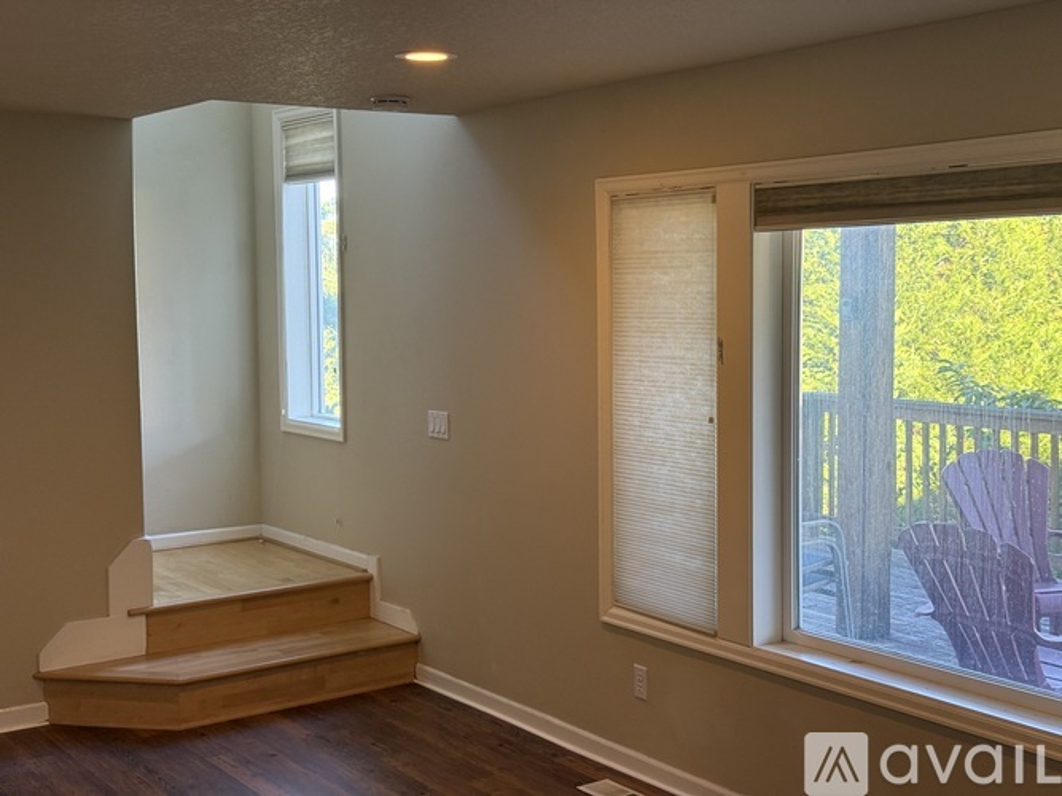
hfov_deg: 39.7
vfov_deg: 30.3
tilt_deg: -3.8
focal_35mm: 48
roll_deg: +0.7
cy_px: 398
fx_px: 1472
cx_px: 531
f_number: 1.78
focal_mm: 6.76
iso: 125
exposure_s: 1/120
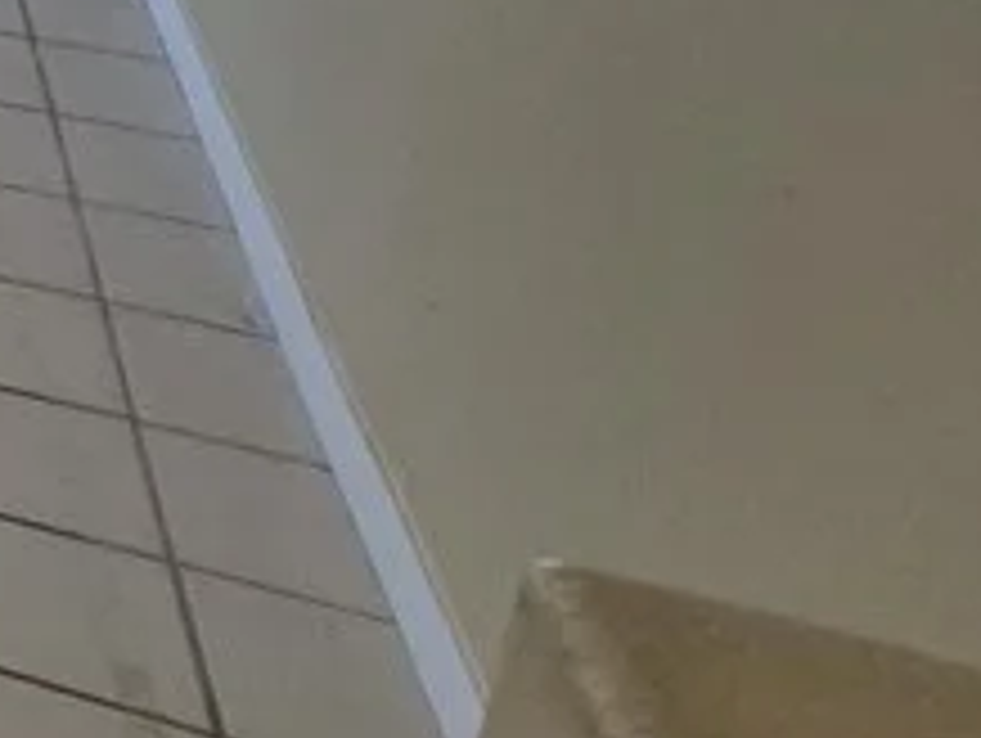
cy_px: -477
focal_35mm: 61
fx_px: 1731
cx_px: -1274
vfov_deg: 19.7
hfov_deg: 16.1
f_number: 2.2
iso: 100
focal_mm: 1.74
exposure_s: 1/60
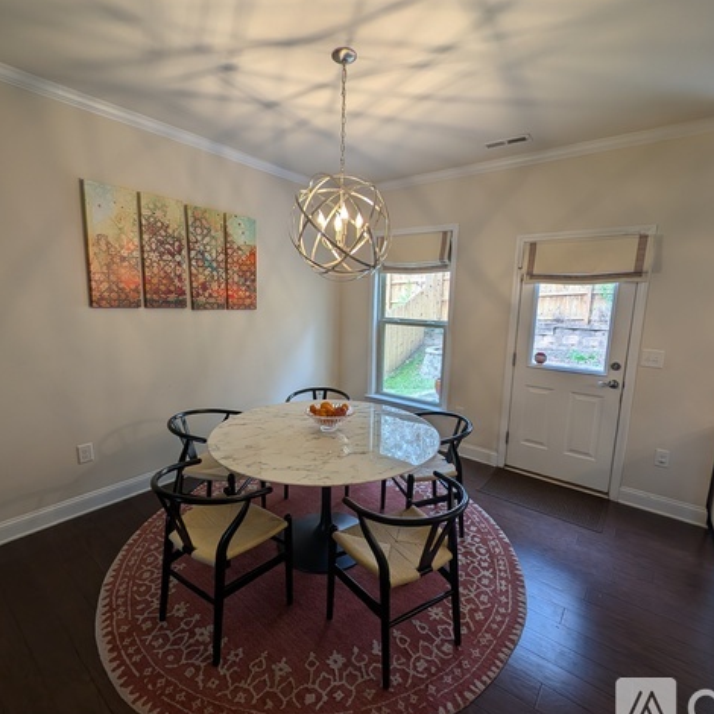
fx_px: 350
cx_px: 357
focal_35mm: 15
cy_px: 359
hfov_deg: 91.1
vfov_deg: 91.1
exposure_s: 1/54.5
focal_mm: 2.23
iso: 38
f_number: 1.95
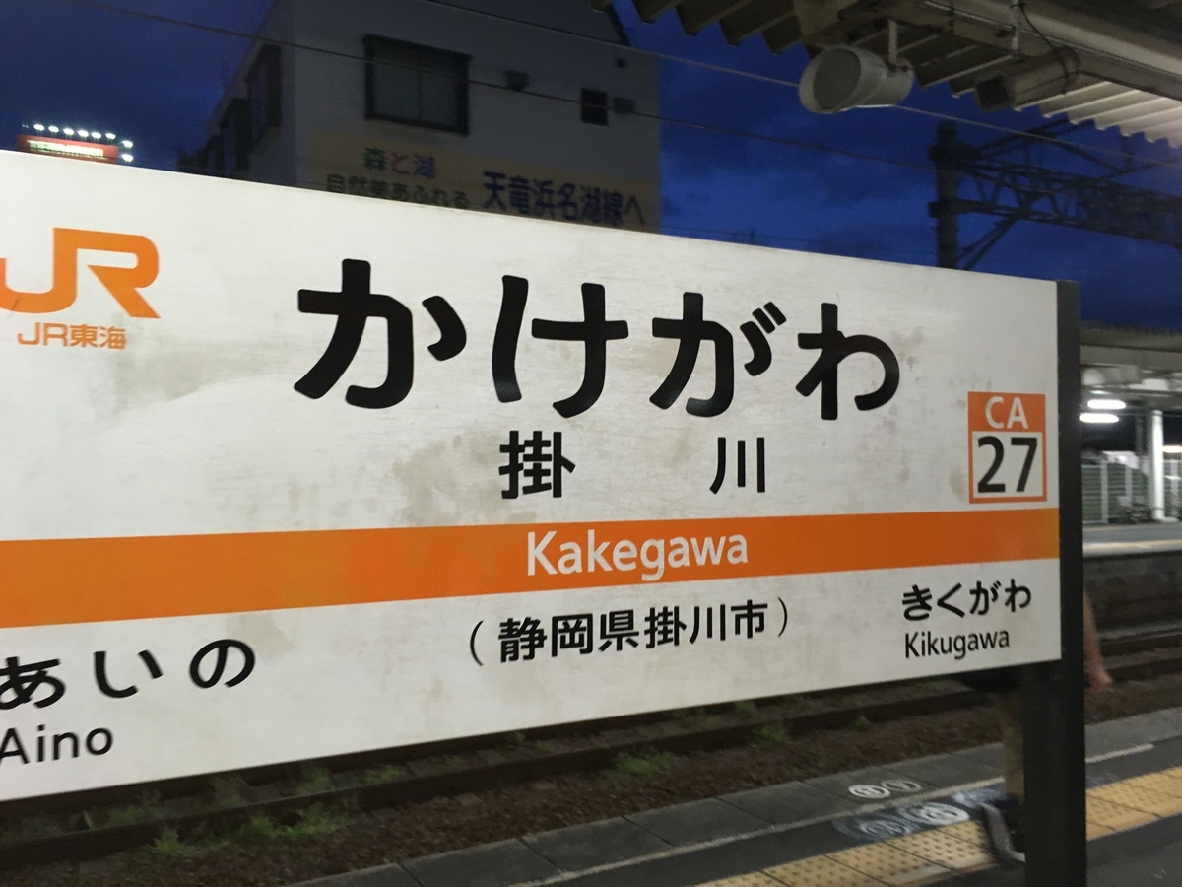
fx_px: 990
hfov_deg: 61.7
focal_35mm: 29
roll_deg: +2.6
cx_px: 591
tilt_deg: +0.1
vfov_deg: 48.2
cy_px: 444
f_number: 2.2
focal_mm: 4.15
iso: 100
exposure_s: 1/30
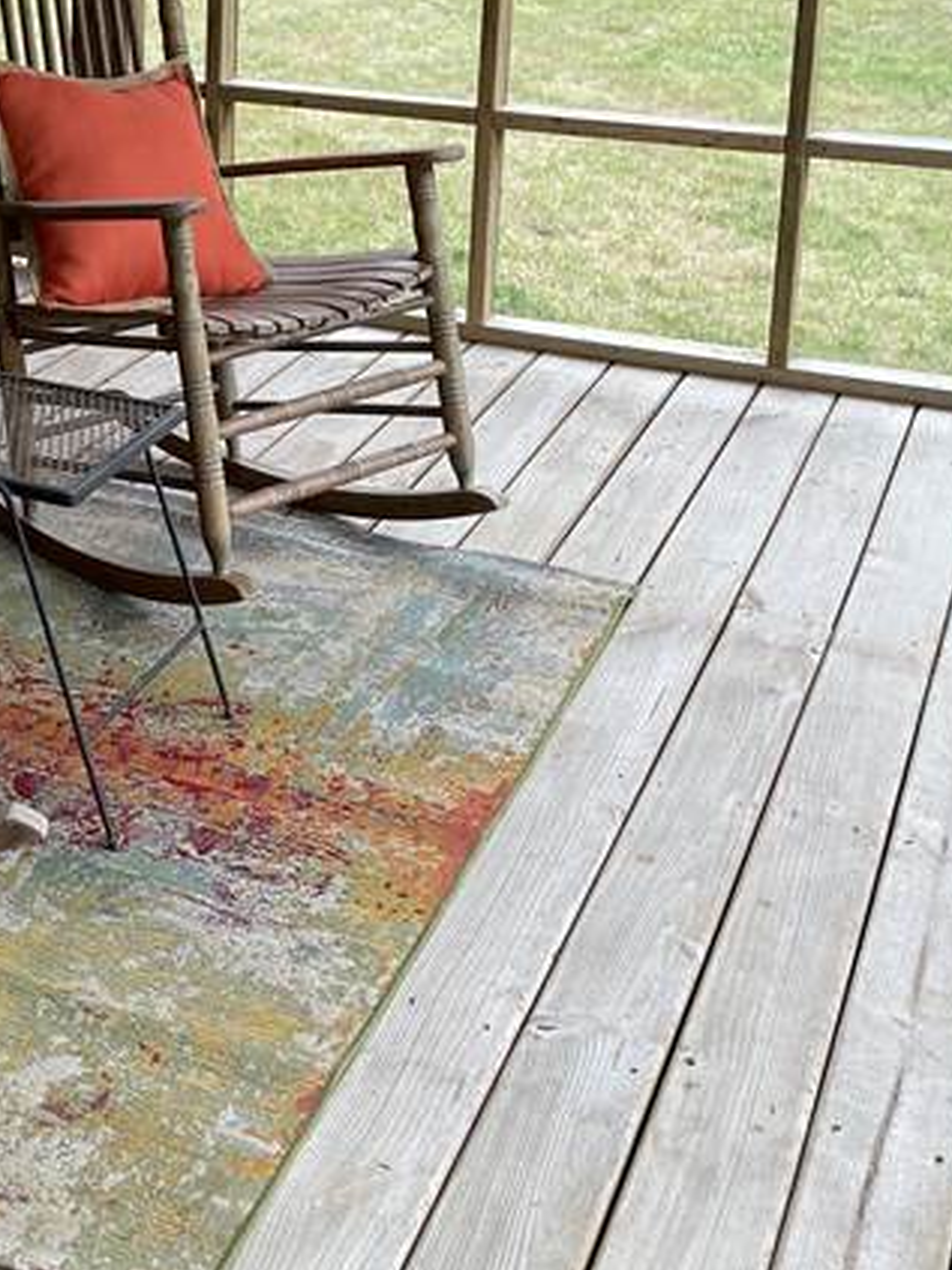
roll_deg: +0.2
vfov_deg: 30.9
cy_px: 81
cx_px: -39
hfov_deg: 23.6
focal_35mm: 59
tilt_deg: -11.2
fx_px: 2165
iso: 50
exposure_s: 1/121
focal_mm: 5.1
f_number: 1.6
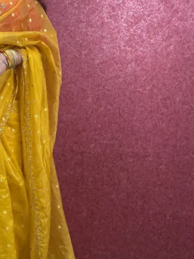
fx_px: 441
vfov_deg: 32.7
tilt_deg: -9.8
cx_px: -11
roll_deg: -0.5
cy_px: 114
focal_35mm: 59
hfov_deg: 23.5
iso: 32
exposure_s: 1/159
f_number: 1.6
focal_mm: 5.96
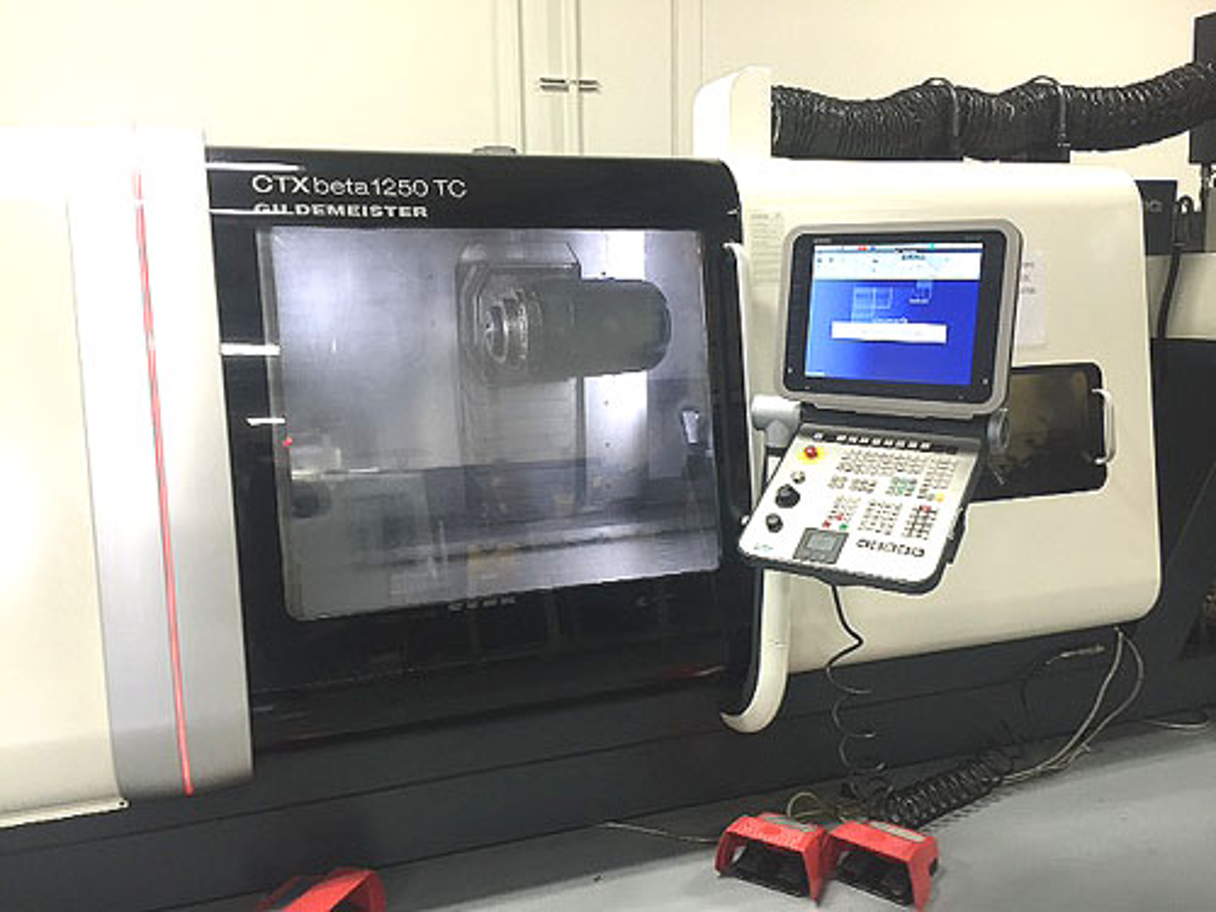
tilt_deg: -8.5
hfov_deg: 61.7
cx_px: 608
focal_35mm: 29
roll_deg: +0.7
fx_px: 1019
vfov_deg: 48.2
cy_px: 456
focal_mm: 4.15
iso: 80
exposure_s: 1/30
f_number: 2.2
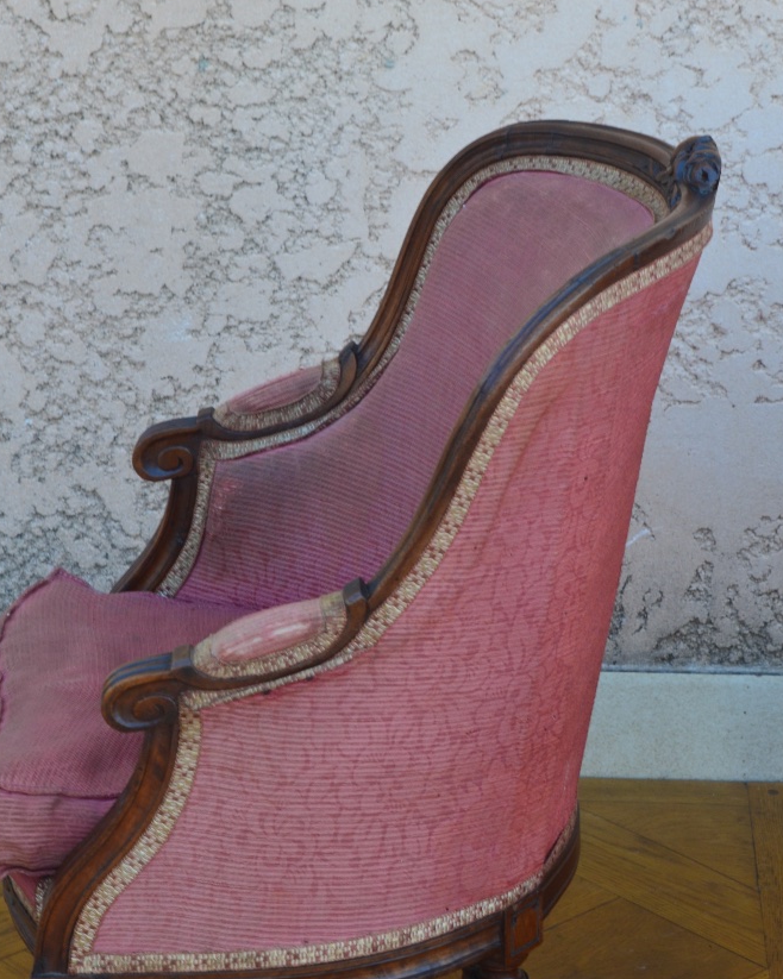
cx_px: 403
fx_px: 3265
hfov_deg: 13.7
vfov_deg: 17.0
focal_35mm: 113
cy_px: 657
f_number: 10
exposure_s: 1/60
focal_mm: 55
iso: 400
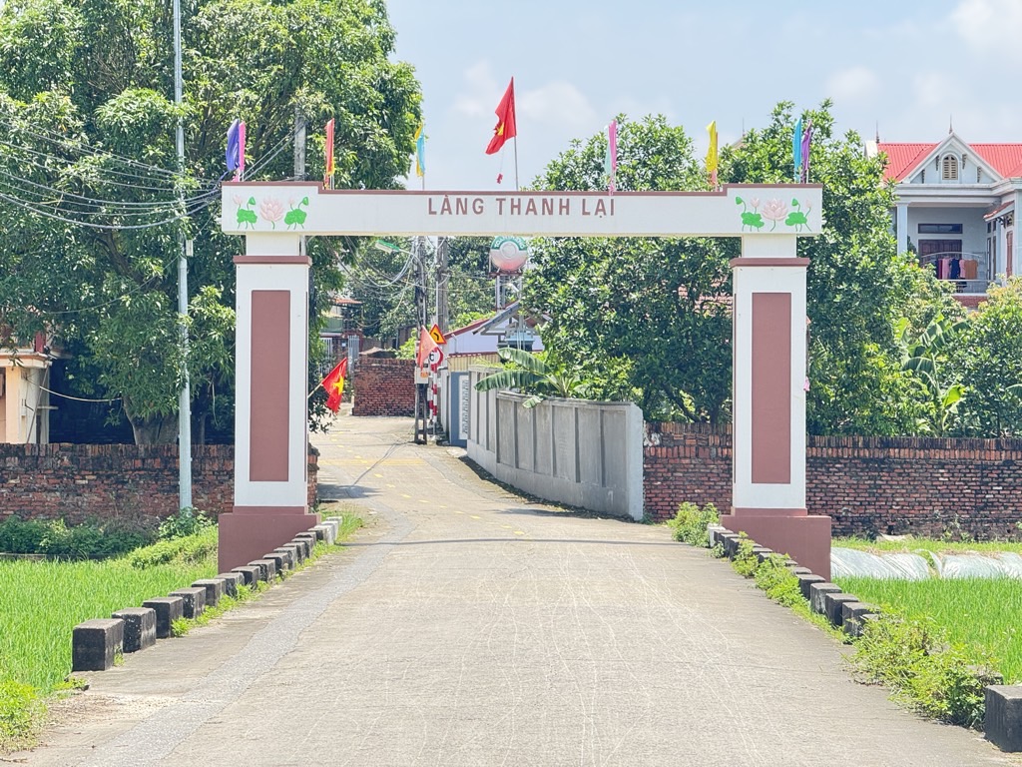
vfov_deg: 12.3
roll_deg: -0.1
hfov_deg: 16.4
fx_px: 3543
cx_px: 511
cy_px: 384
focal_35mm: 120
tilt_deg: -1.1
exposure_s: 1/234
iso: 50
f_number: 2.8
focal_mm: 15.66
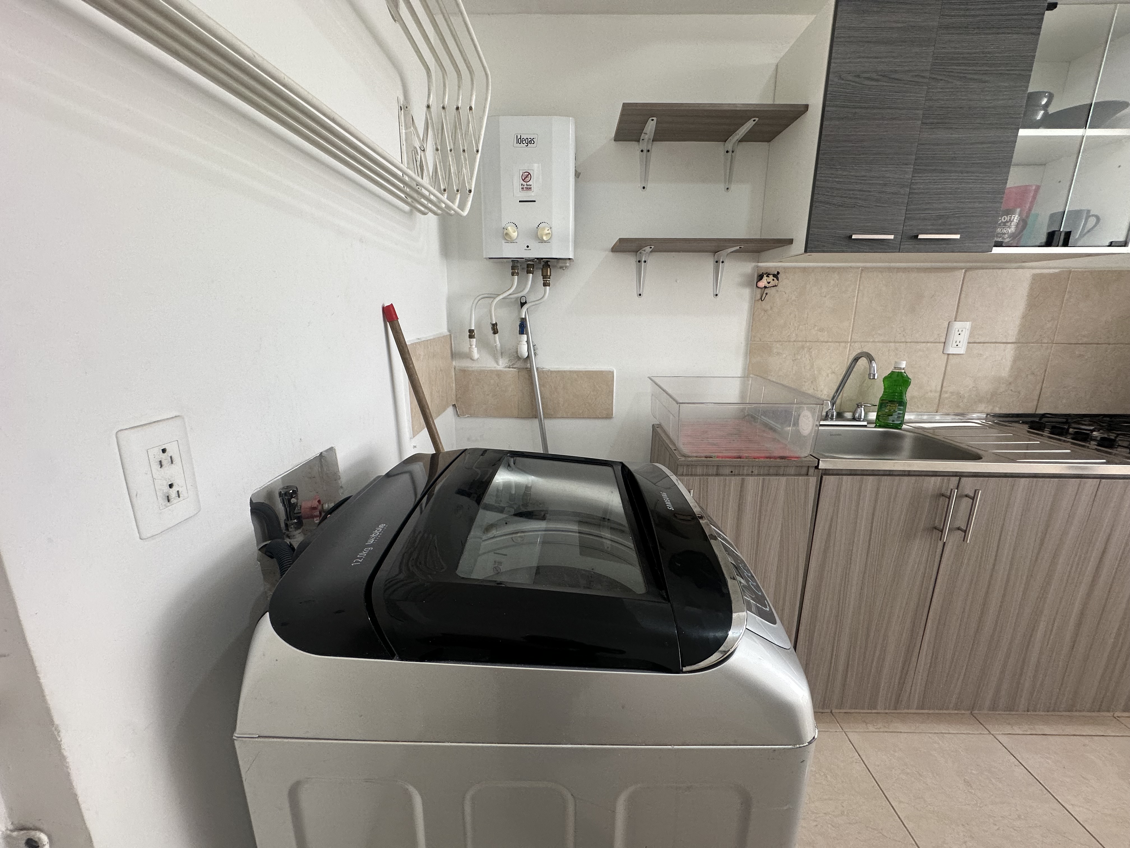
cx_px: 565
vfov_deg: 85.7
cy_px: 424
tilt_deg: -14.1
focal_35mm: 14
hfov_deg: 102.1
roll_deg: -1.1
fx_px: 457
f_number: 2.2
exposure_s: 1/120
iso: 125
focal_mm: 2.22
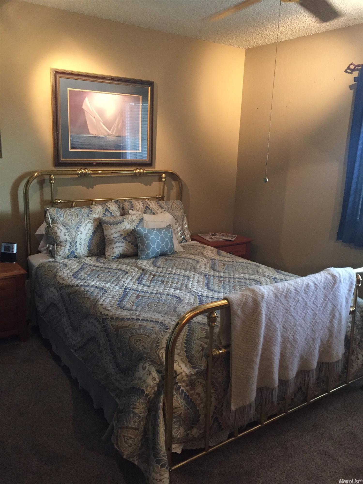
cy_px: 242
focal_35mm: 29
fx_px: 405
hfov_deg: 48.2
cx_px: 182
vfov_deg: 61.7
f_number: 2.2
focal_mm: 4.15
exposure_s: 1/30
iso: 200
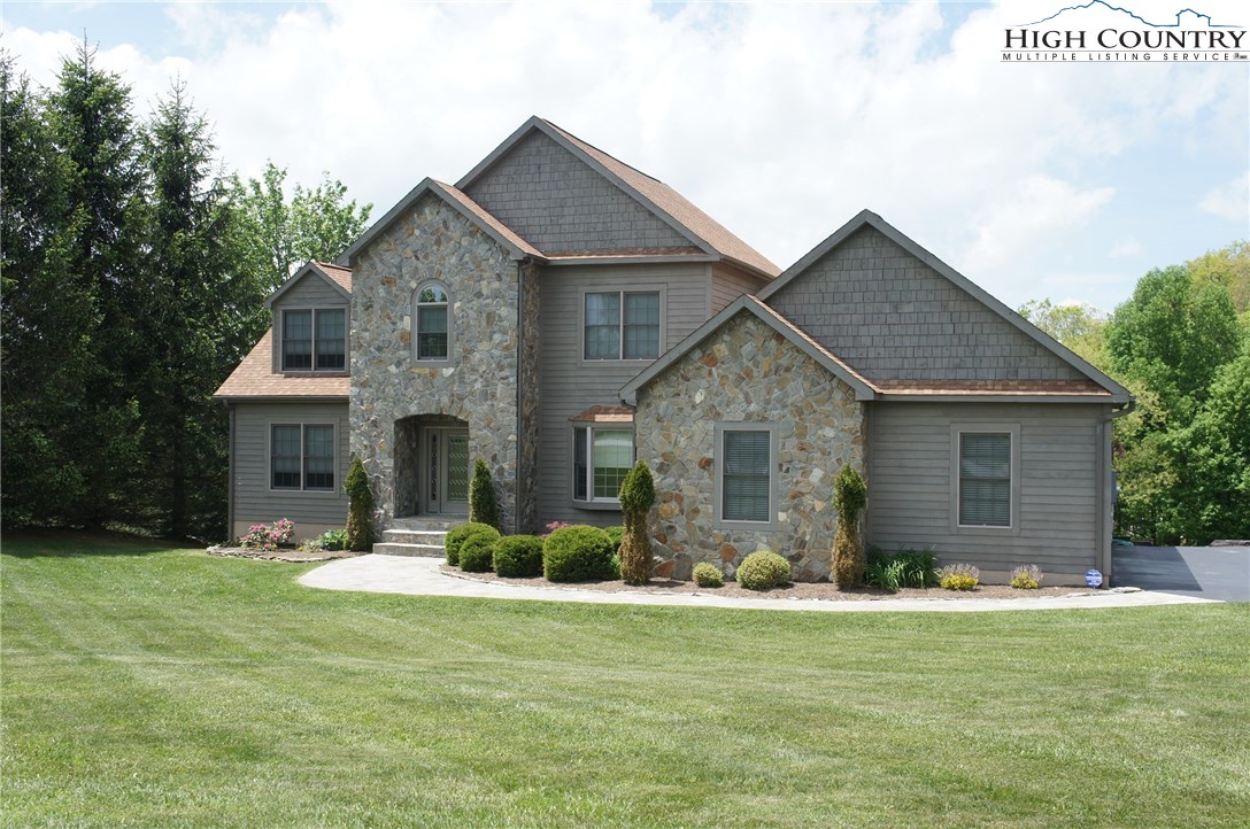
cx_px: 625
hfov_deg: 51.3
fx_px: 1300
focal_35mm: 38
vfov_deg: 35.4
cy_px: 414
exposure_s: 1/250
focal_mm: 25
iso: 200
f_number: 8
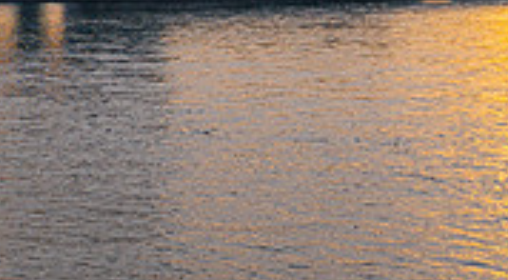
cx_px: -86
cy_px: -58
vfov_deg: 9.6
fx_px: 1635
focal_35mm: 122
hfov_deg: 17.0
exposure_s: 1/640
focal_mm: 35
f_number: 2.8
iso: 100
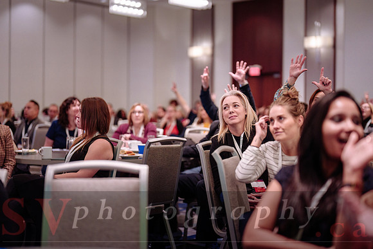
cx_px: 196
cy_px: 113
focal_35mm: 58
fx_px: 600
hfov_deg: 34.5
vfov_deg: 23.4
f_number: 1.2
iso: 1600
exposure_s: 1/320
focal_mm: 50
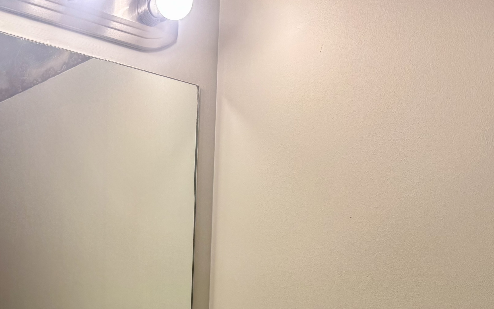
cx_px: 232
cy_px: 324
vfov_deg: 26.7
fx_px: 606
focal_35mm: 45
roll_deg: -2.5
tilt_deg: -4.9
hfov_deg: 44.3
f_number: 1.78
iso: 64
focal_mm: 6.76
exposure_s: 1/159
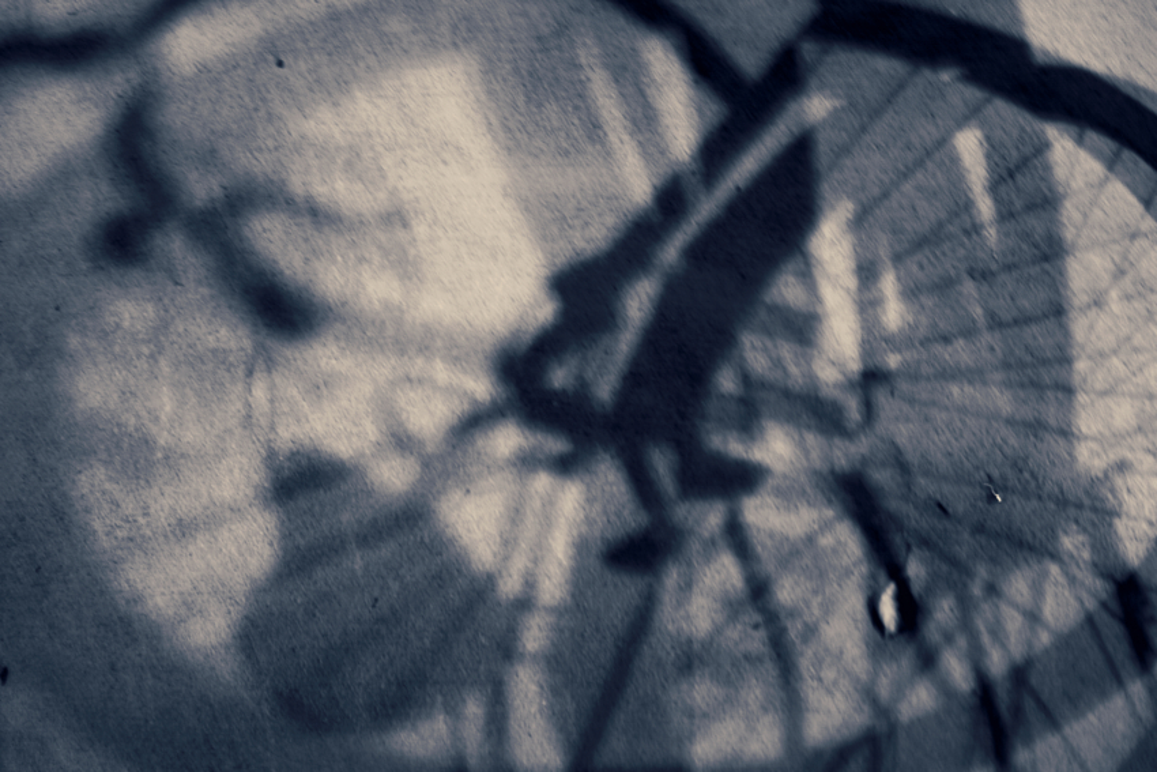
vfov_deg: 29.9
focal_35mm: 45
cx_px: 578
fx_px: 1446
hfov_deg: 43.6
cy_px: 386
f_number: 2.8
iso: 200
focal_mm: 30
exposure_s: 1/2.5
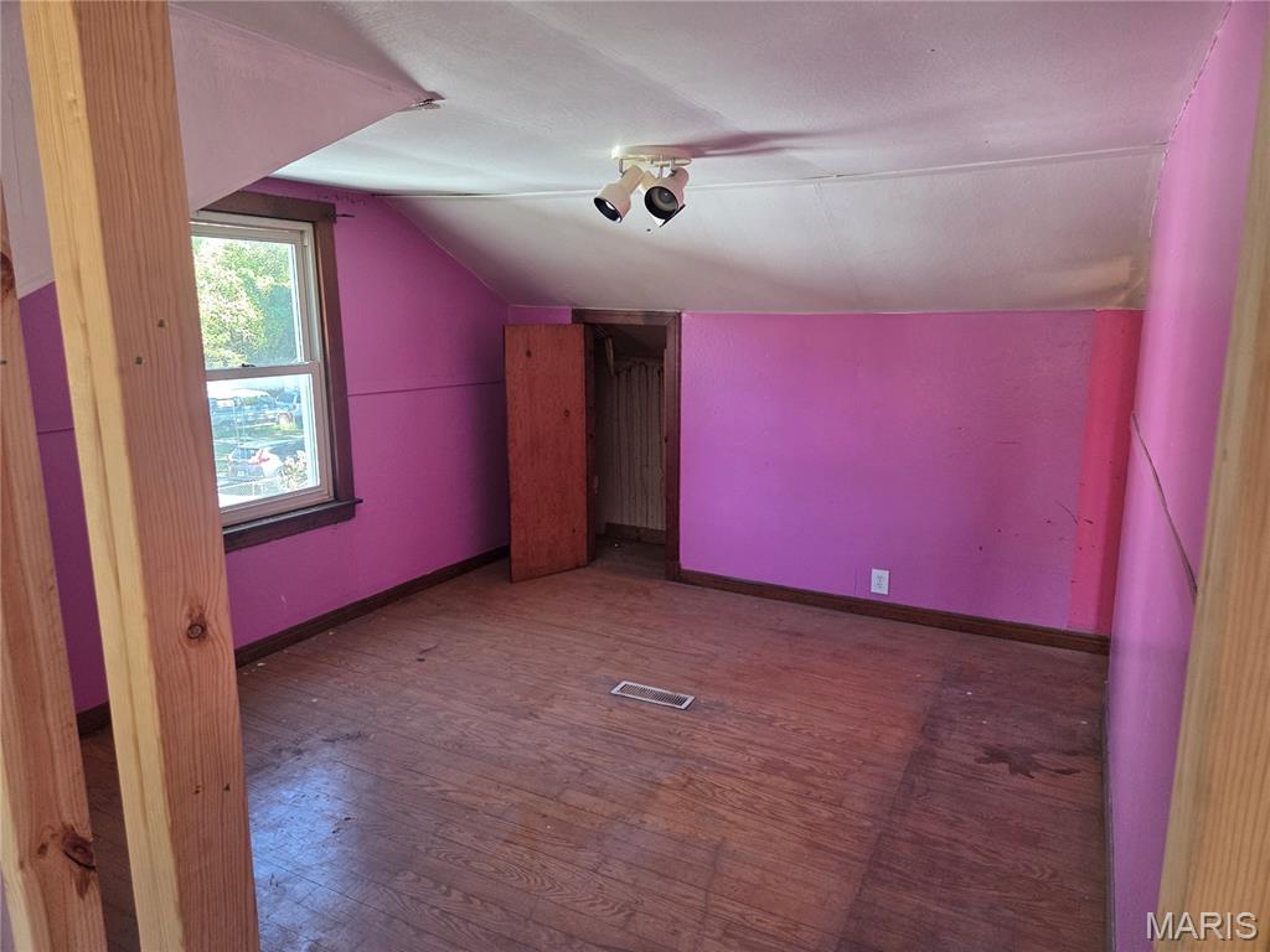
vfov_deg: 58.9
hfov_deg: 73.9
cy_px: 476
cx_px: 635
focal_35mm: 23
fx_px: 844
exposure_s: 1/120
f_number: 1.8
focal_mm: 5.4
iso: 160
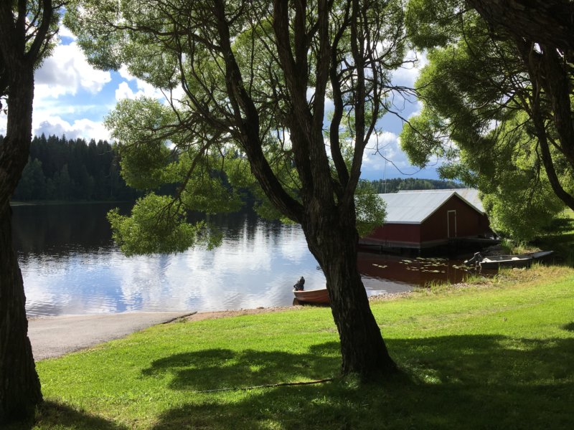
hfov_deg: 61.7
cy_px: 215
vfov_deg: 48.2
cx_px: 287
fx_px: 481
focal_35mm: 29
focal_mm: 4.15
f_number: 2.2
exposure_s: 1/1570
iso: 25
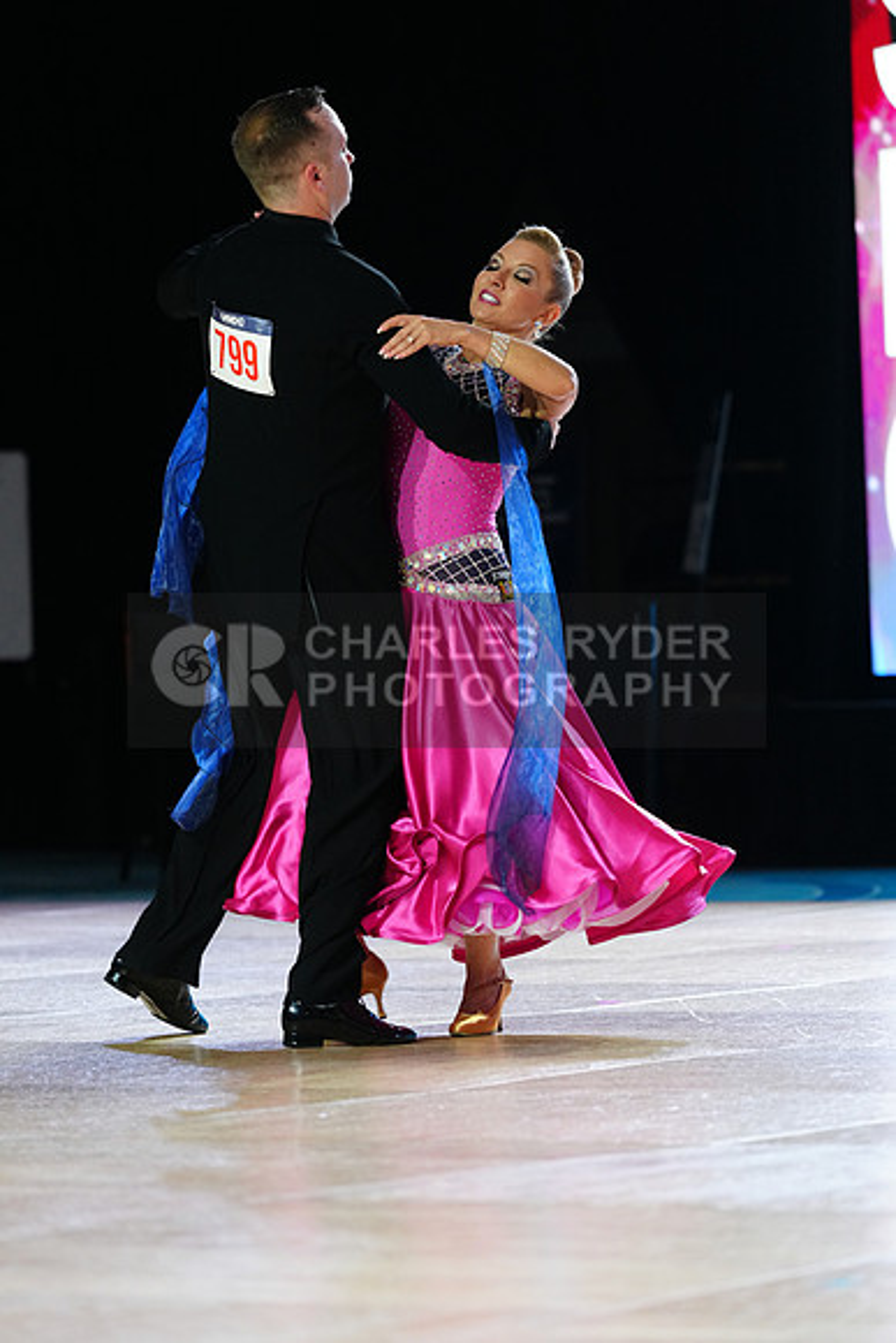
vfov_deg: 11.4
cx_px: 448
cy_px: 672
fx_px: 6715
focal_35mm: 180
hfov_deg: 7.6
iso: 2500
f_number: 4
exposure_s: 1/320
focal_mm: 180
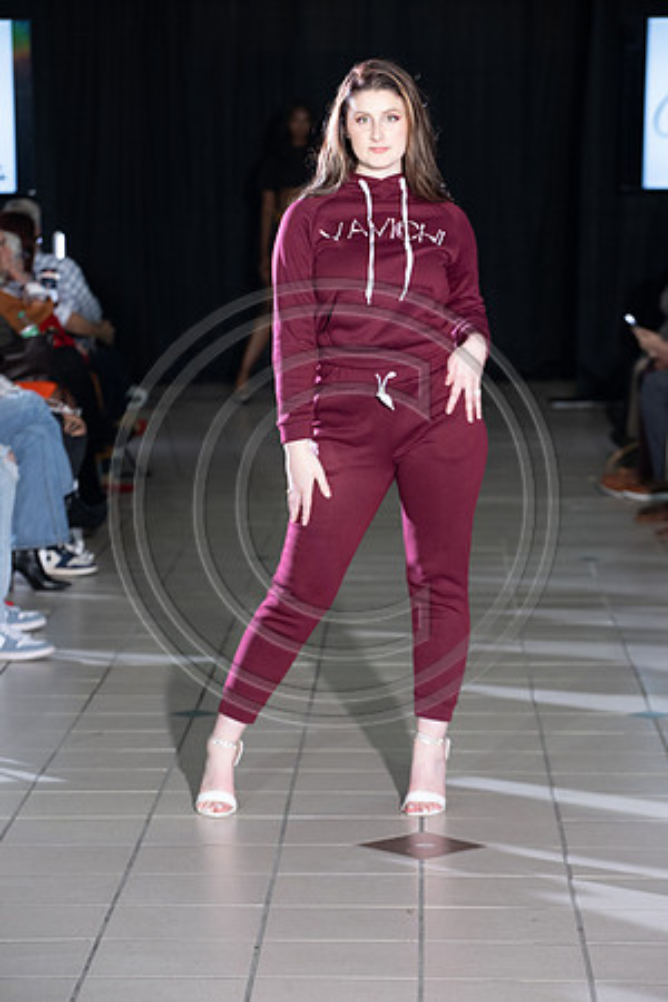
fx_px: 3479
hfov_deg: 11.0
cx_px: 334
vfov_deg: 16.4
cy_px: 501
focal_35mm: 125
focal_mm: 125
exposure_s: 1/125
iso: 1250
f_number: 5.6
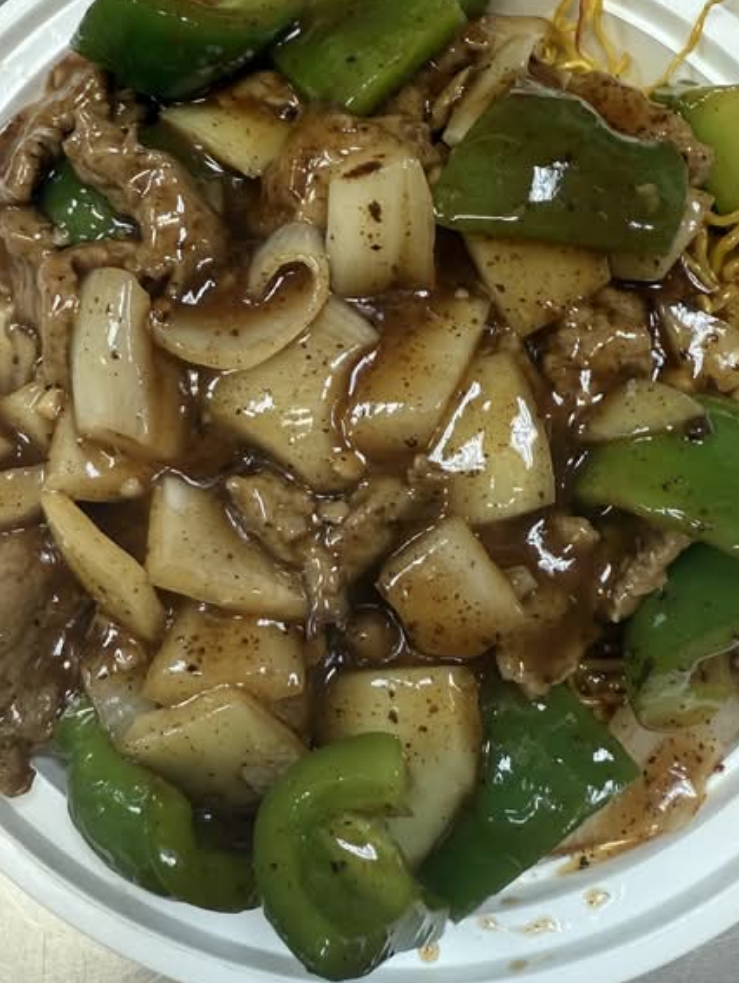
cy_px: 431
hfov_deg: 45.5
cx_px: 390
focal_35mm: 31
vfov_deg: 58.1
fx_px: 881
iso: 250
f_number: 2.2
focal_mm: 2.22
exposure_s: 1/69
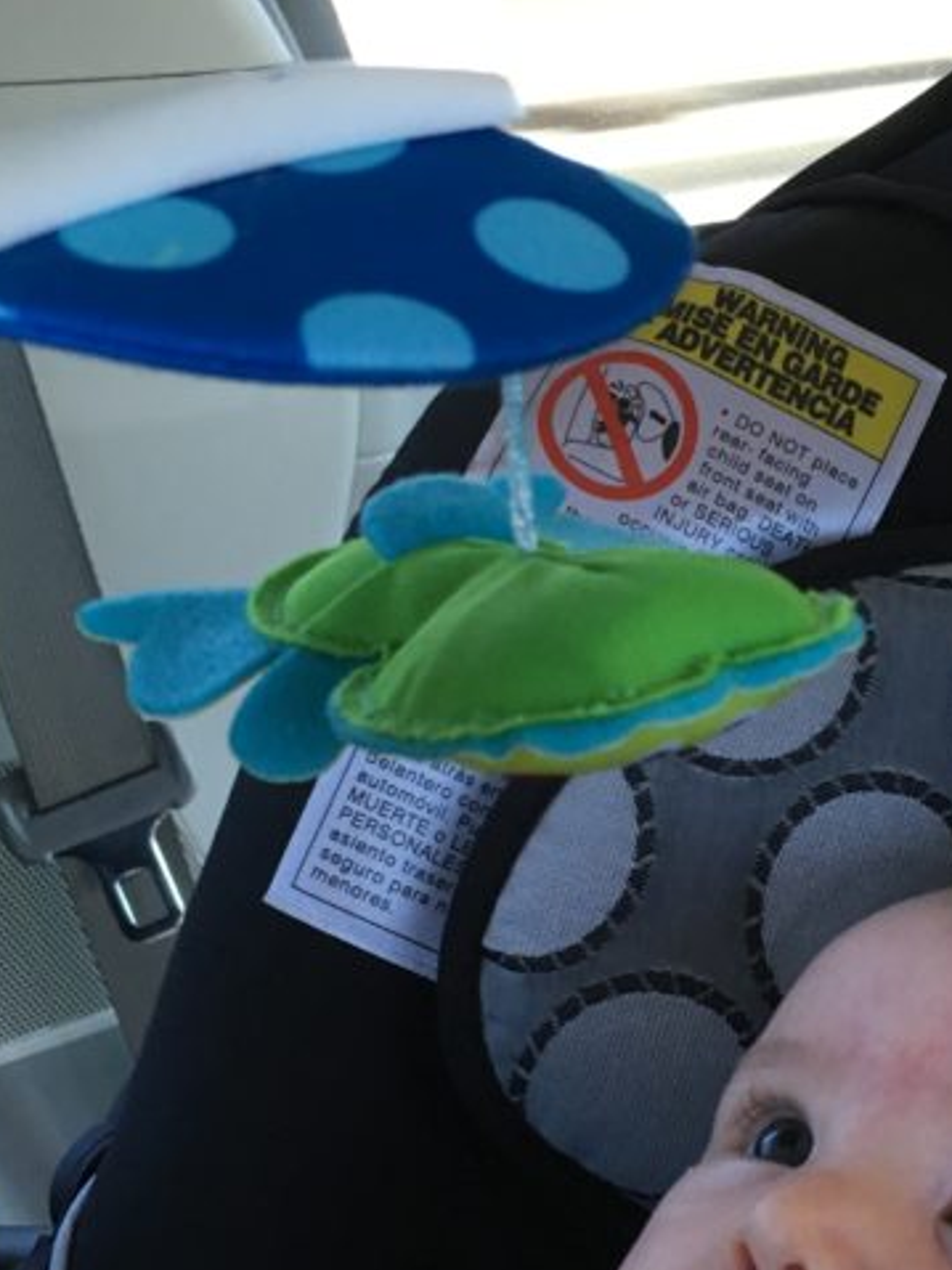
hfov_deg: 23.3
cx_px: 777
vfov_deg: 30.9
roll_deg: +2.3
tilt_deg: -25.4
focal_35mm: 62
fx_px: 2274
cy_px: 888
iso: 80
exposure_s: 1/30
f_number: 2.2
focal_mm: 4.15
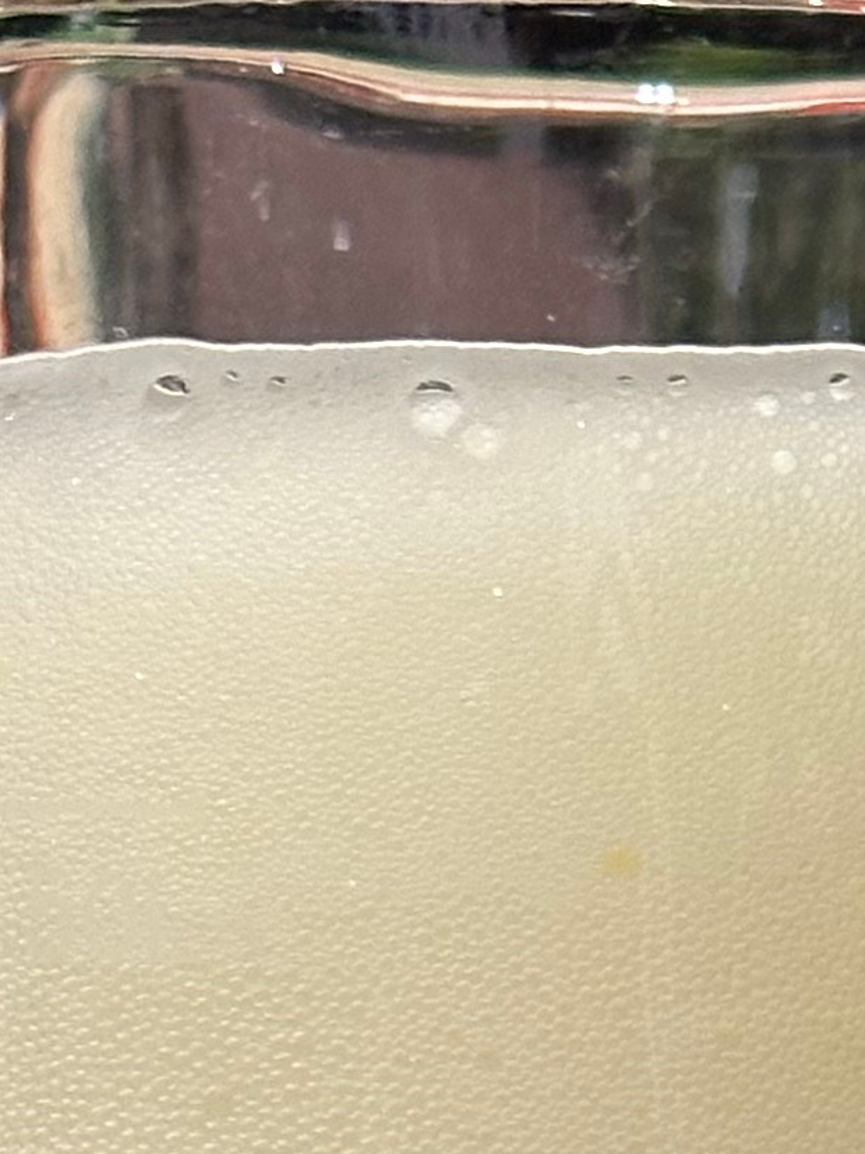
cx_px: 795
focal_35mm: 234
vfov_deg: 8.0
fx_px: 7798
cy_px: 2353
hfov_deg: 6.3
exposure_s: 1/50
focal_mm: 6.86
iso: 160
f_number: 1.78
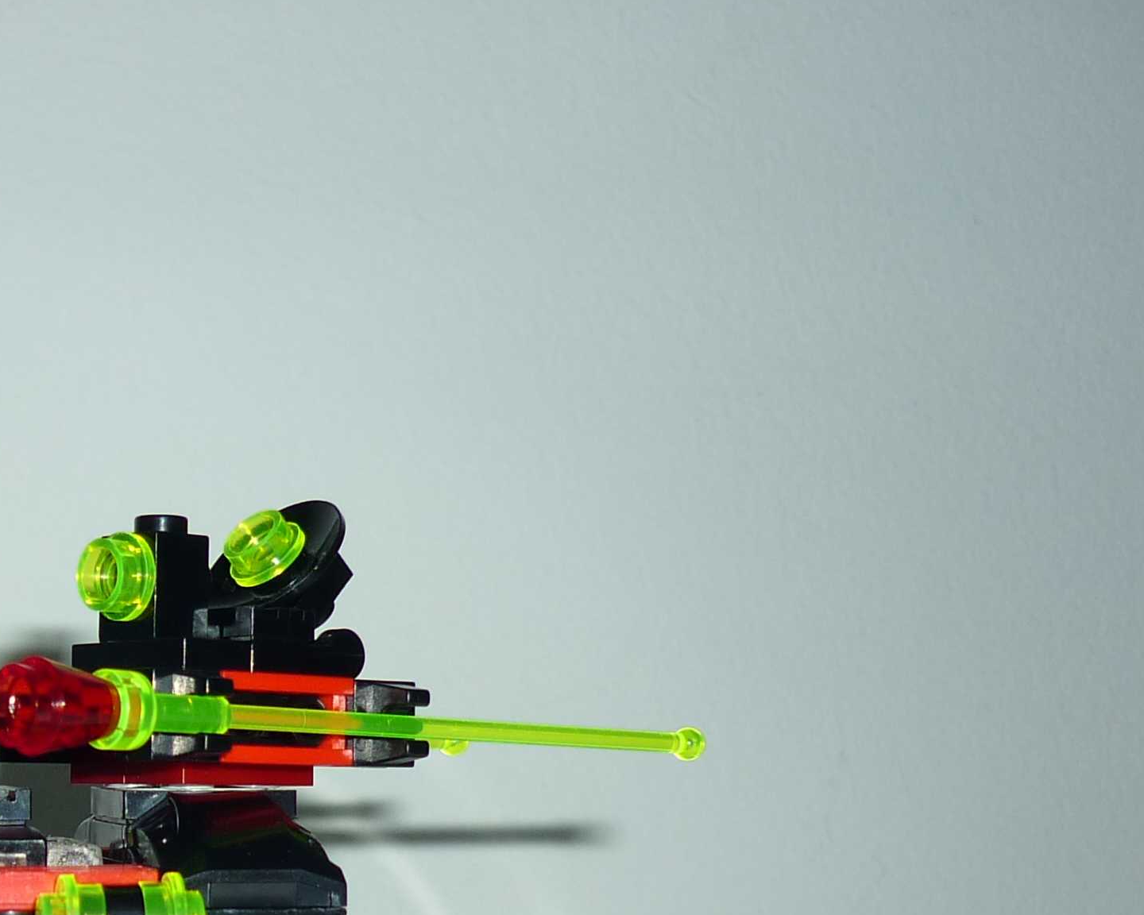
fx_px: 2472
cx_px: -138
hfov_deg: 24.2
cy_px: 938
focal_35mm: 73
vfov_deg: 20.3
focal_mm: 5.5
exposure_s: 1/60
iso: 100
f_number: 2.8
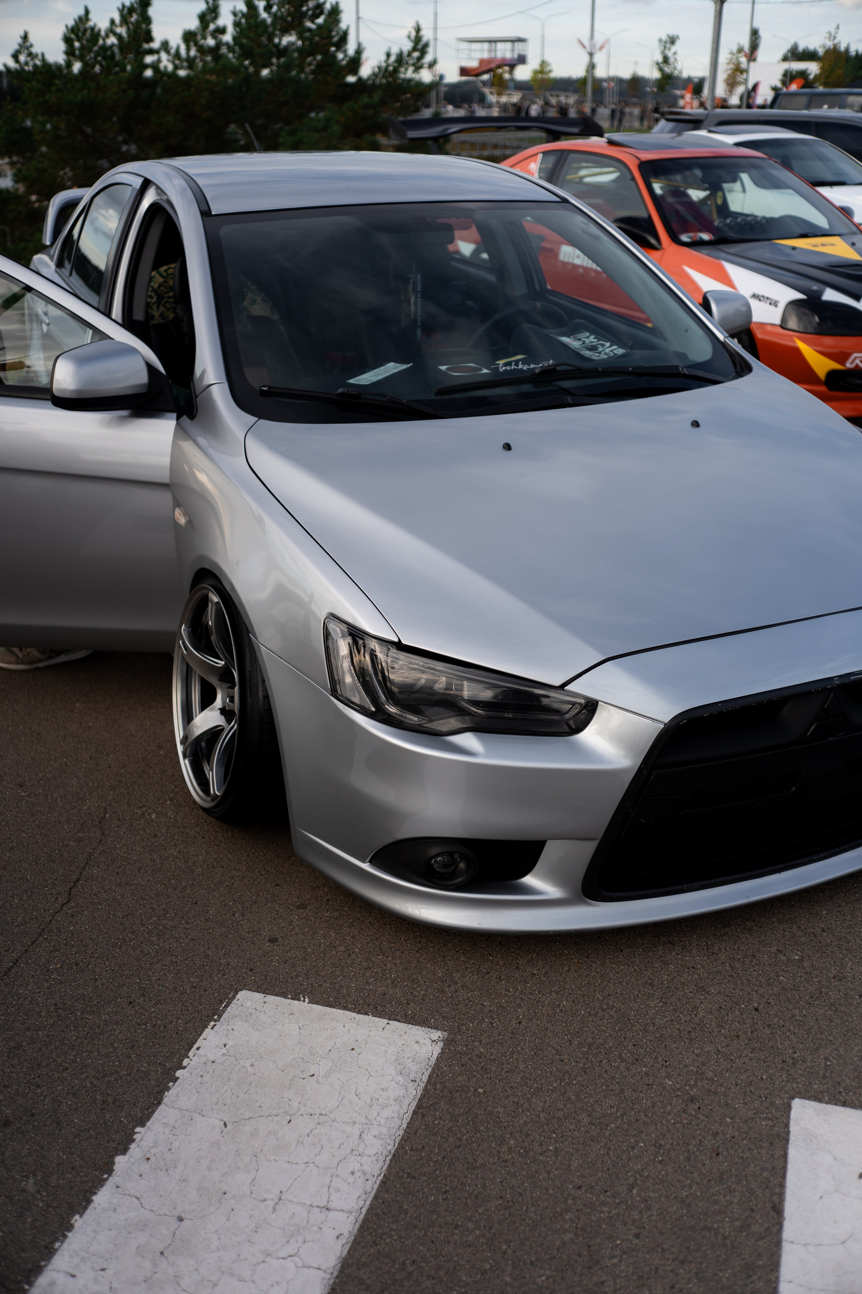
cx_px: 431
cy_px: 647
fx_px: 1257
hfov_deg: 37.9
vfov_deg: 54.4
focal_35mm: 35
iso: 100
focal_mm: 35
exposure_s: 1/1600
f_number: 2.2
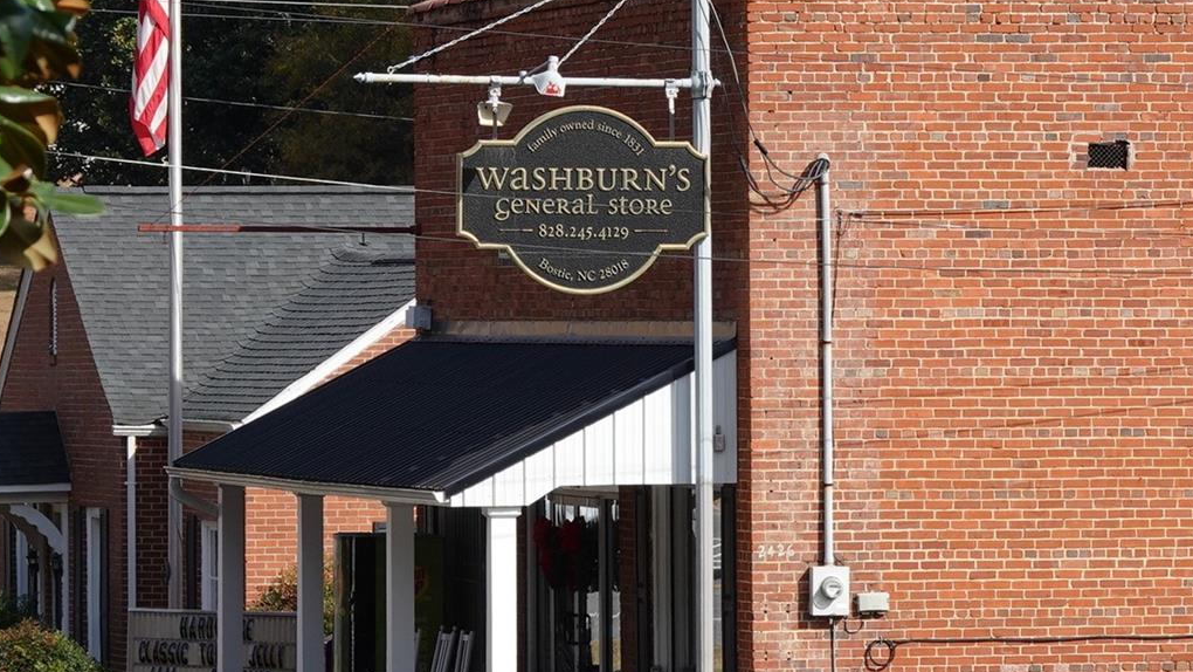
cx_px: 881
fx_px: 8447
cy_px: 259
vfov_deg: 4.6
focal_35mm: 267
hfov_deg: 8.1
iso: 100
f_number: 4
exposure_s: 1/800
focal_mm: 46.41
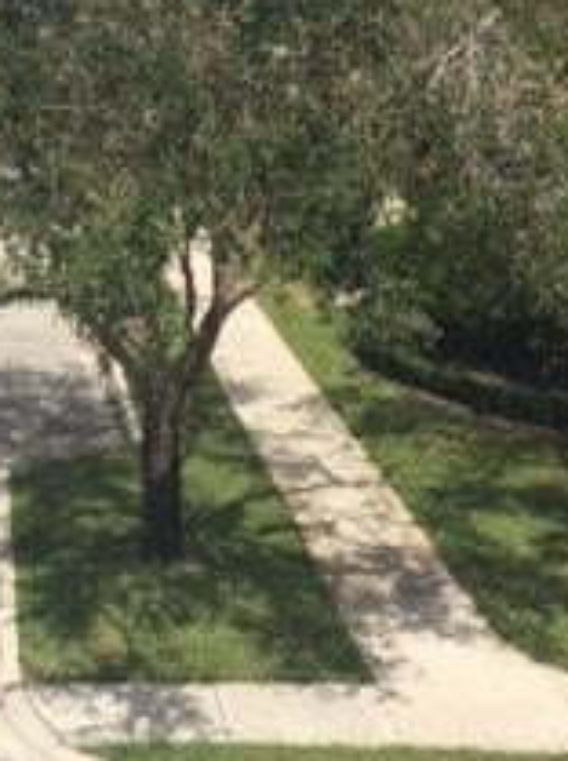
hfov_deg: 15.7
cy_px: 80
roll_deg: -0.2
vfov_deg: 21.6
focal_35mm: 89
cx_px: -164
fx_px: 1953
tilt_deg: -5.8
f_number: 2.2
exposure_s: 1/3300
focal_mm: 4.15
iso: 32
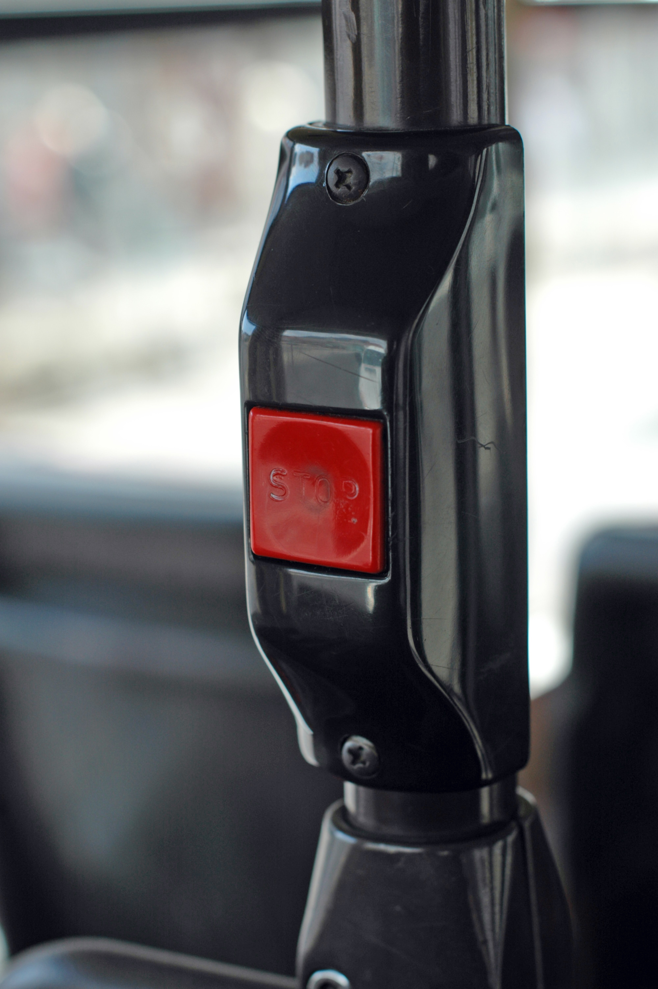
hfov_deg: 18.1
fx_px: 2060
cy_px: 494
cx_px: 329
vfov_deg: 27.0
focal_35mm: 75
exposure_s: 1/60
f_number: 4
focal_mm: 50
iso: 200
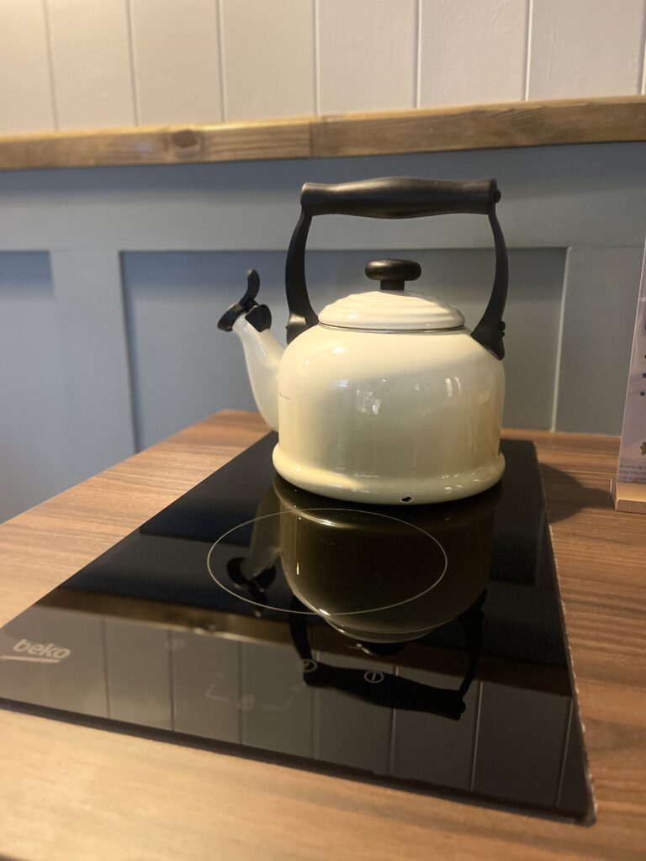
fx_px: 647
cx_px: 323
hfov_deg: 53.1
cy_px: 430
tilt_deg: -14.5
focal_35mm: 26
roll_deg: +0.3
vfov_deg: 67.3
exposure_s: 1/33
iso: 500
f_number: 1.6
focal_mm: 5.1
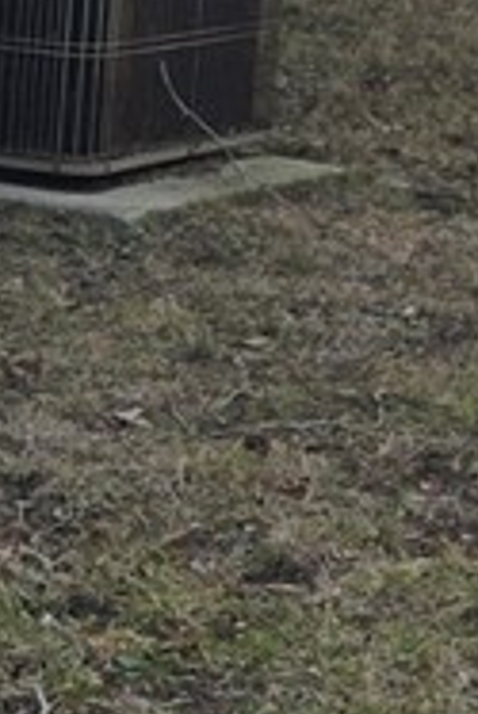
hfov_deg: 5.3
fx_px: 4870
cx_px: -945
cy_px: -31
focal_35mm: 245
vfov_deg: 8.3
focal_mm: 6.3
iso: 80
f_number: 1.7
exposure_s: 1/5447
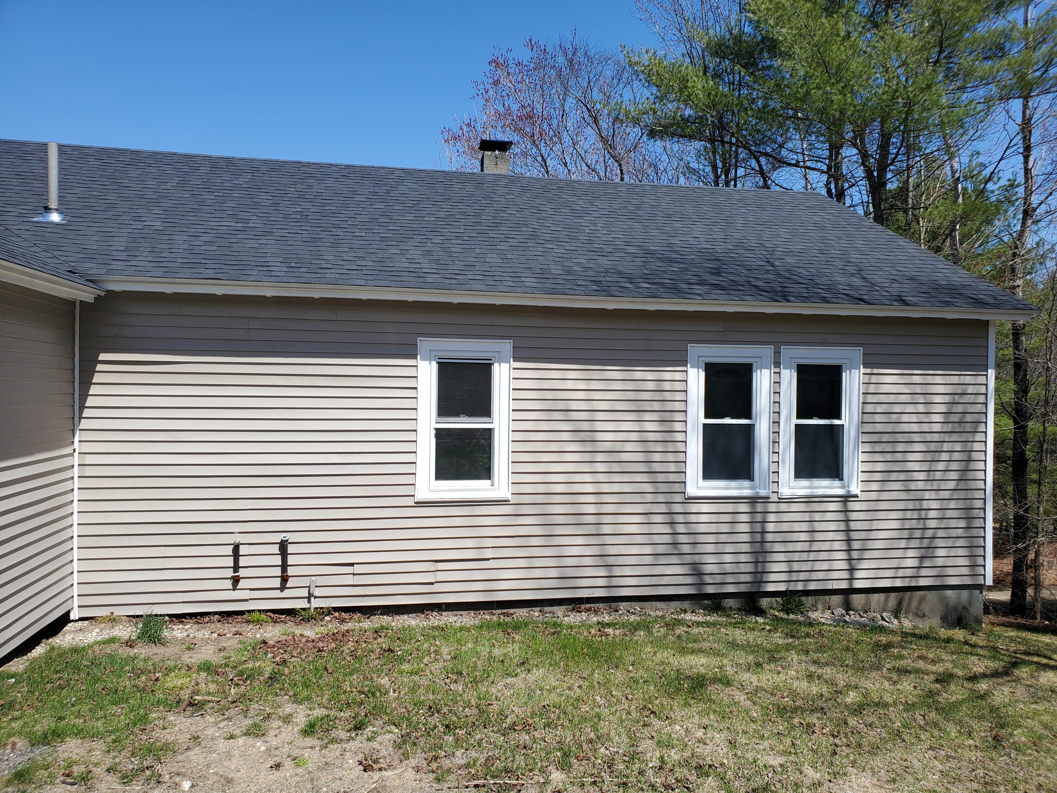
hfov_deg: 67.3
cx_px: 528
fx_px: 794
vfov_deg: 53.1
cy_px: 396
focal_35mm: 26
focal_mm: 4.3
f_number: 2.4
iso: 50
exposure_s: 1/1480
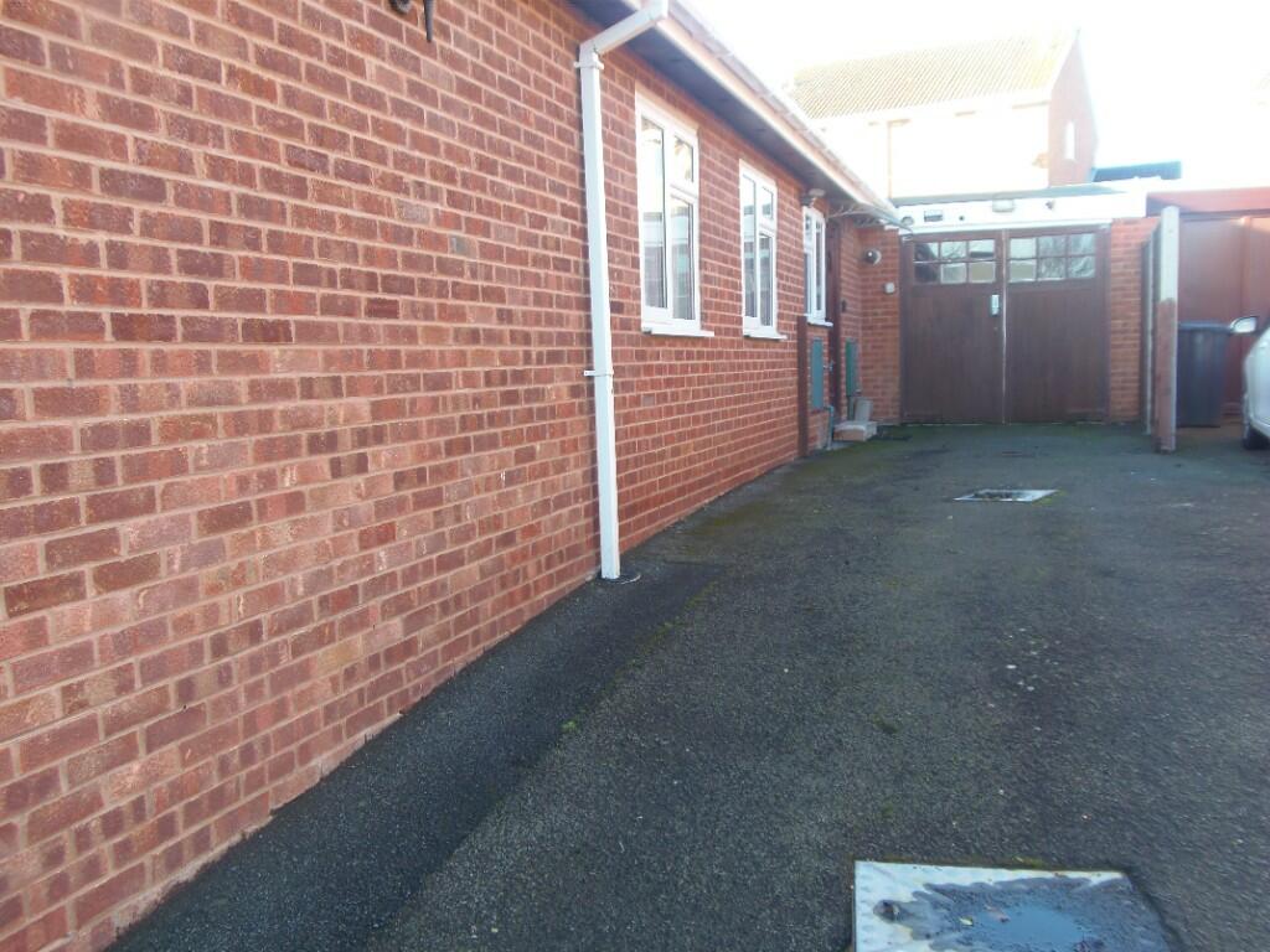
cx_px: 635
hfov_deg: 60.0
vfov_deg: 46.8
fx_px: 1101
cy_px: 476
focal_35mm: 30
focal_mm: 5.5
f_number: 3.2
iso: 64
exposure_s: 1/40
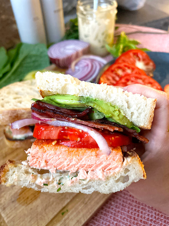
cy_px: 113
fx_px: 169
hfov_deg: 53.1
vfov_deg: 67.3
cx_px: 84
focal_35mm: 26
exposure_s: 1/40
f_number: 1.5
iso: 640
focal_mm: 5.7
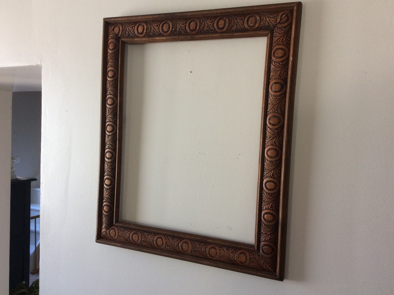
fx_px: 364
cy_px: 148
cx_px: 197
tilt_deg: -3.9
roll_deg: -0.4
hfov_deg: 56.9
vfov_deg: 44.1
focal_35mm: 32
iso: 50
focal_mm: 3.3
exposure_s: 1/25
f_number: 2.4
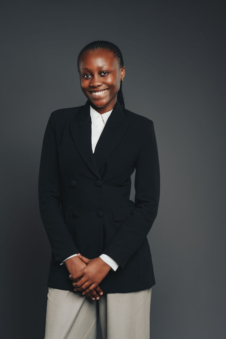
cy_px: 170
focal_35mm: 85
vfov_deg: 23.9
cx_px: 113
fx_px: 800
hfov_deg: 16.1
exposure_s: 1/100
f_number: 8
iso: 125
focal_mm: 85
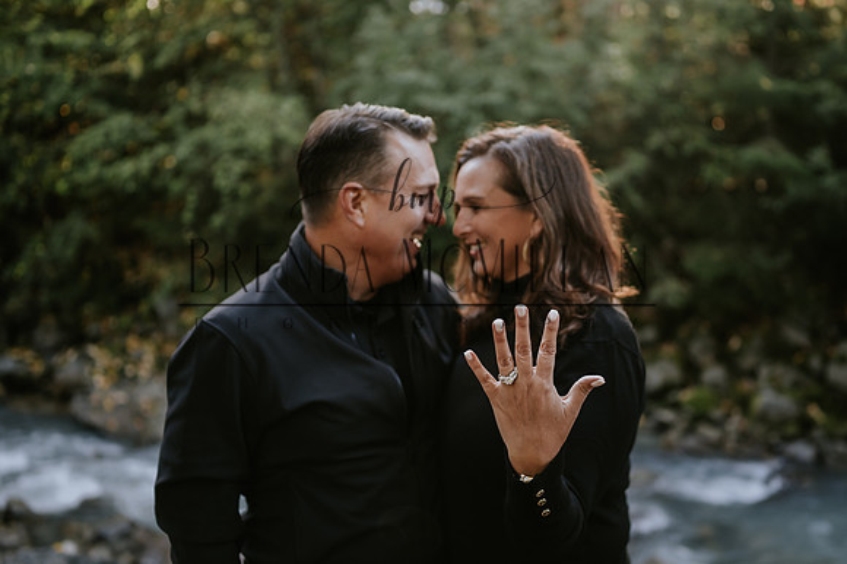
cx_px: 479
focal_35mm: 43
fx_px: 1011
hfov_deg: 45.3
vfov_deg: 31.1
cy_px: 294
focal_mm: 35
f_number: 1.8
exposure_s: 1/800
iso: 400
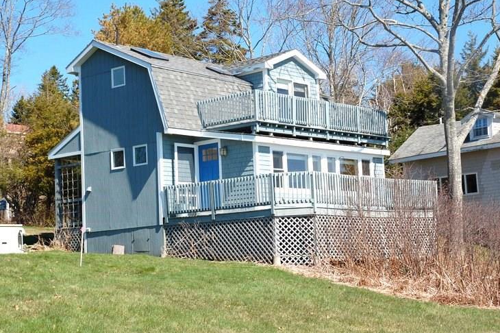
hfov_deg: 29.3
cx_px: 252
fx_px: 958
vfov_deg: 19.7
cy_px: 158
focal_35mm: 69
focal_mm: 42
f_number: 9
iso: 200
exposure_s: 1/320
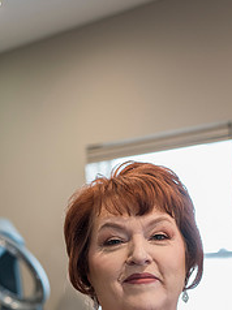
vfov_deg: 21.2
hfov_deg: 16.2
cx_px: 163
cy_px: 270
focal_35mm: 91
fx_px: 815
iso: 640
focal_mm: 50
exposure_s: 1/100
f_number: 3.5
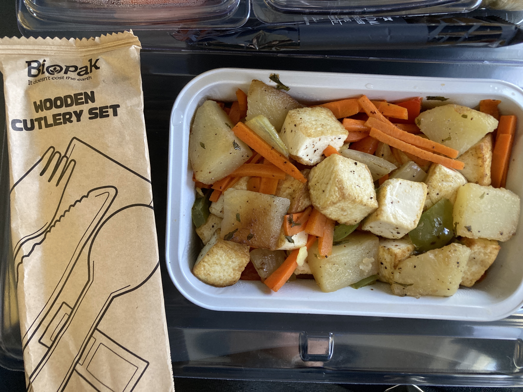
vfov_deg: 49.7
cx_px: 262
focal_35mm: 28
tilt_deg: -84.8
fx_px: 423
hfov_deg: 63.4
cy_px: 196
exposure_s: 1/60
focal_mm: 3.99
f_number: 1.8
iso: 250
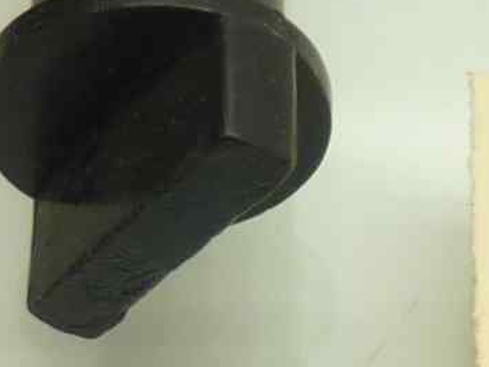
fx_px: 2571
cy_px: 257
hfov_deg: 10.8
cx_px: 486
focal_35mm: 182
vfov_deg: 8.2
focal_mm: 4.1
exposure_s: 1/15
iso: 80
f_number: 3.3
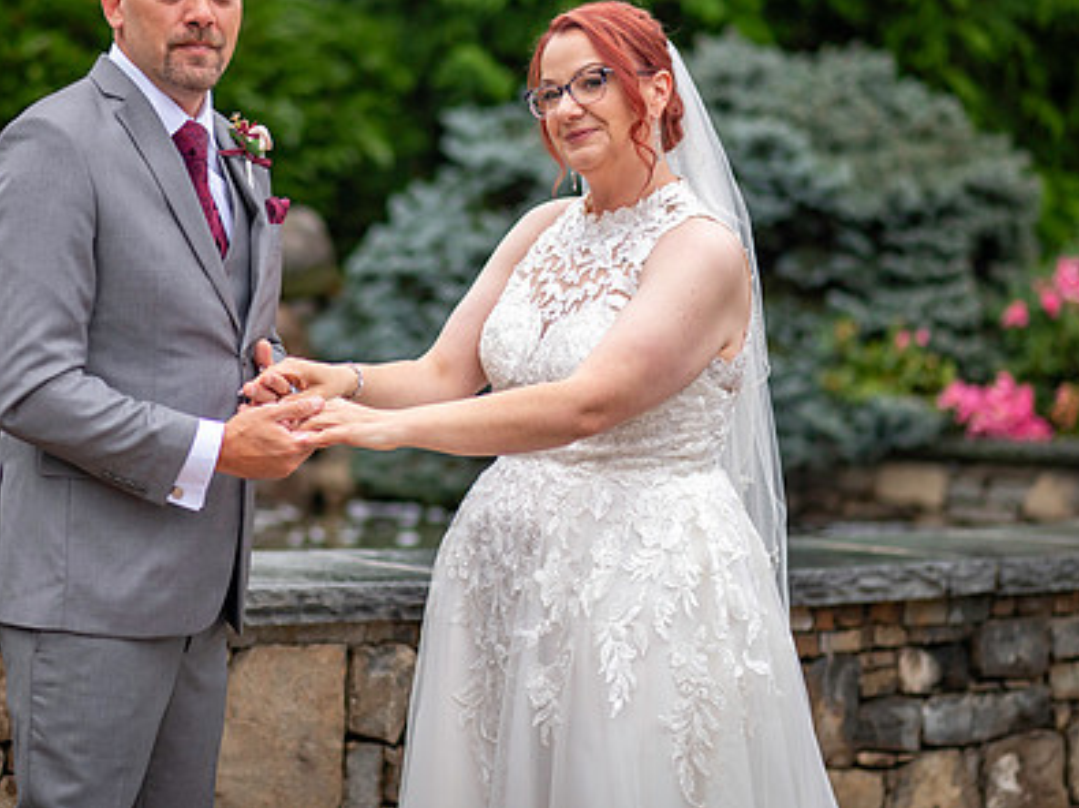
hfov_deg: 16.4
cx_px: 467
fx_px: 3739
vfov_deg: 12.3
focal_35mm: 120
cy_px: 284
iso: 640
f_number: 2.2
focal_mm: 85
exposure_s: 1/3200
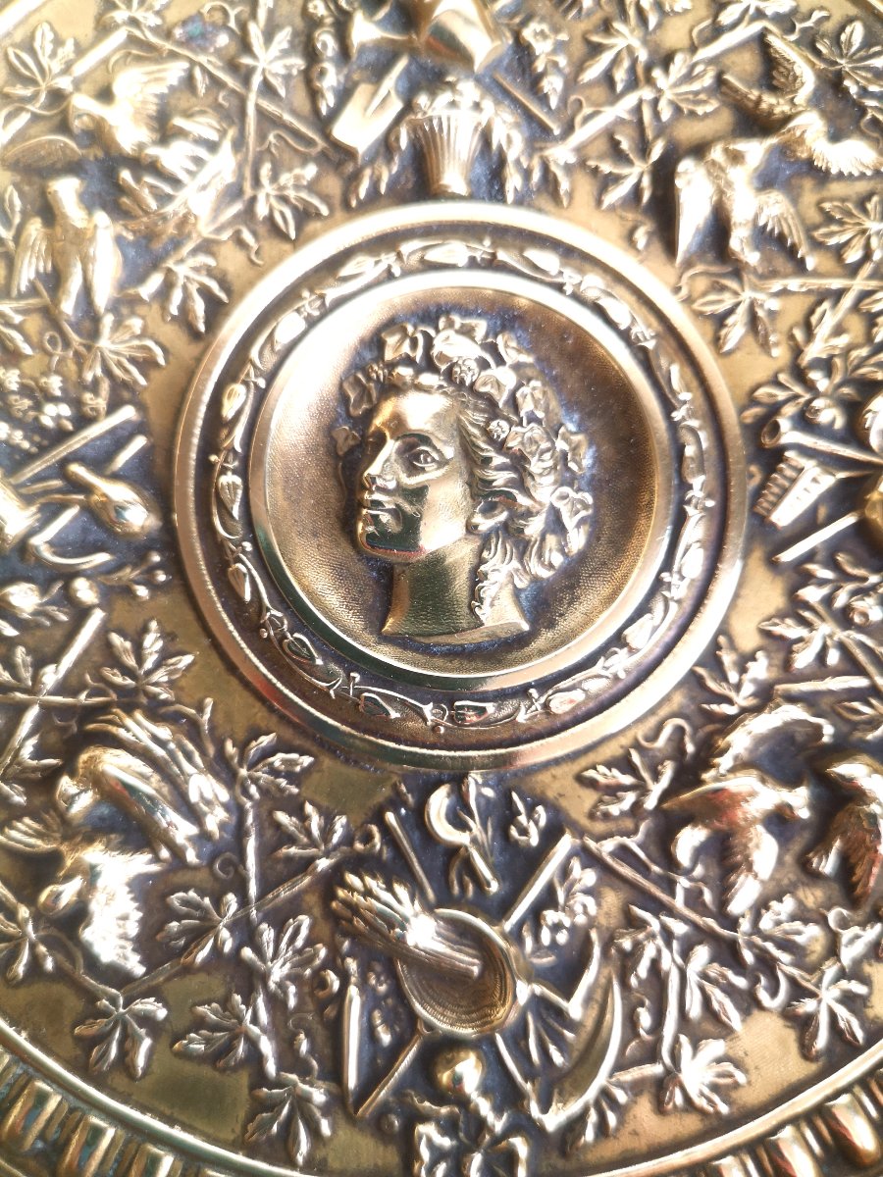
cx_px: 442
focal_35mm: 27
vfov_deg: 65.3
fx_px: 918
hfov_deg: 51.4
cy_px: 588
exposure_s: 1/104
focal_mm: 3.95
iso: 50
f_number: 1.8
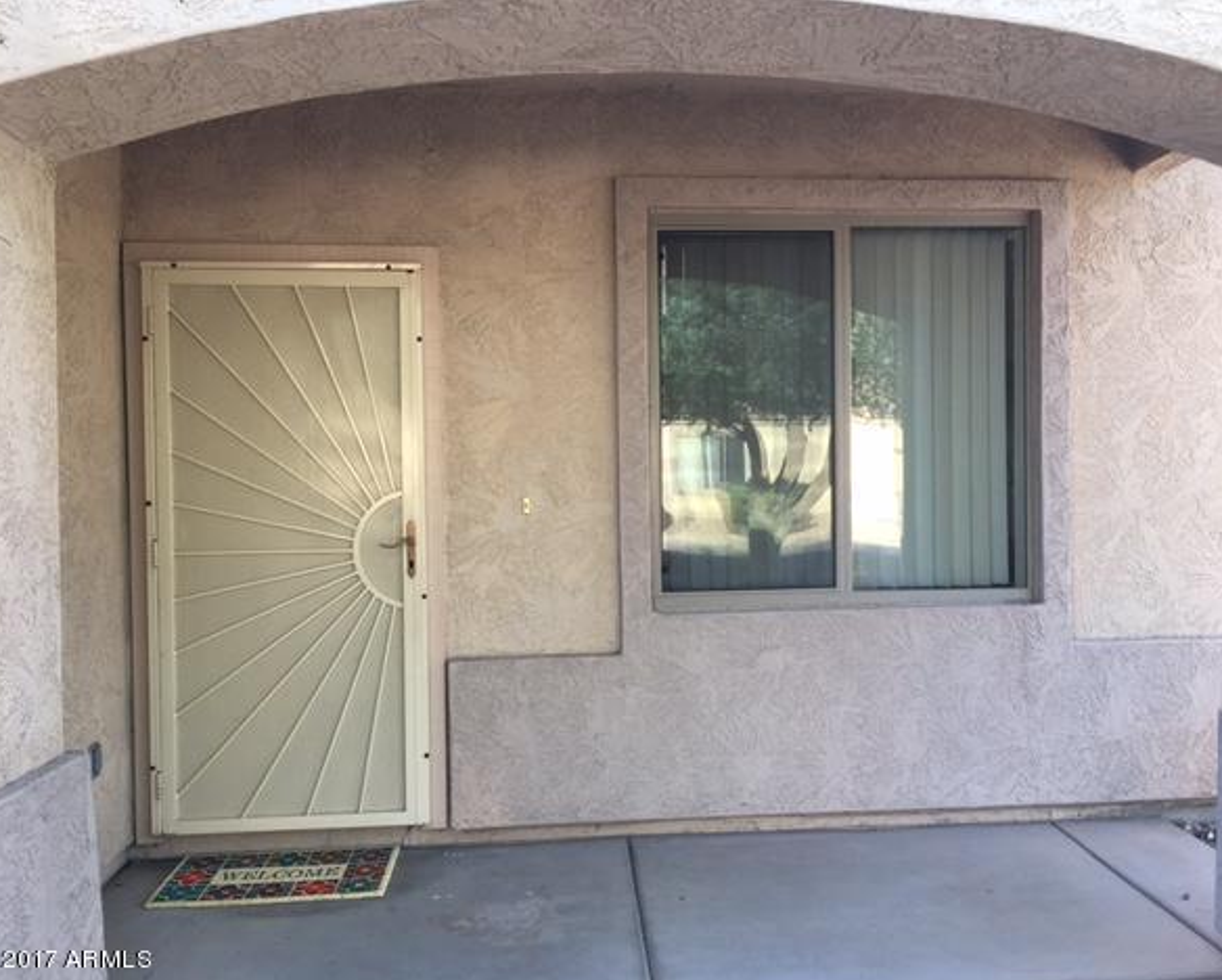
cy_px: 498
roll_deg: -0.1
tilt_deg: -0.2
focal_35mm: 31
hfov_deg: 57.1
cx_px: 659
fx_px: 1122
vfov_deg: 47.2
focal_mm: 4.15
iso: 25
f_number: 2.2
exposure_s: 1/120
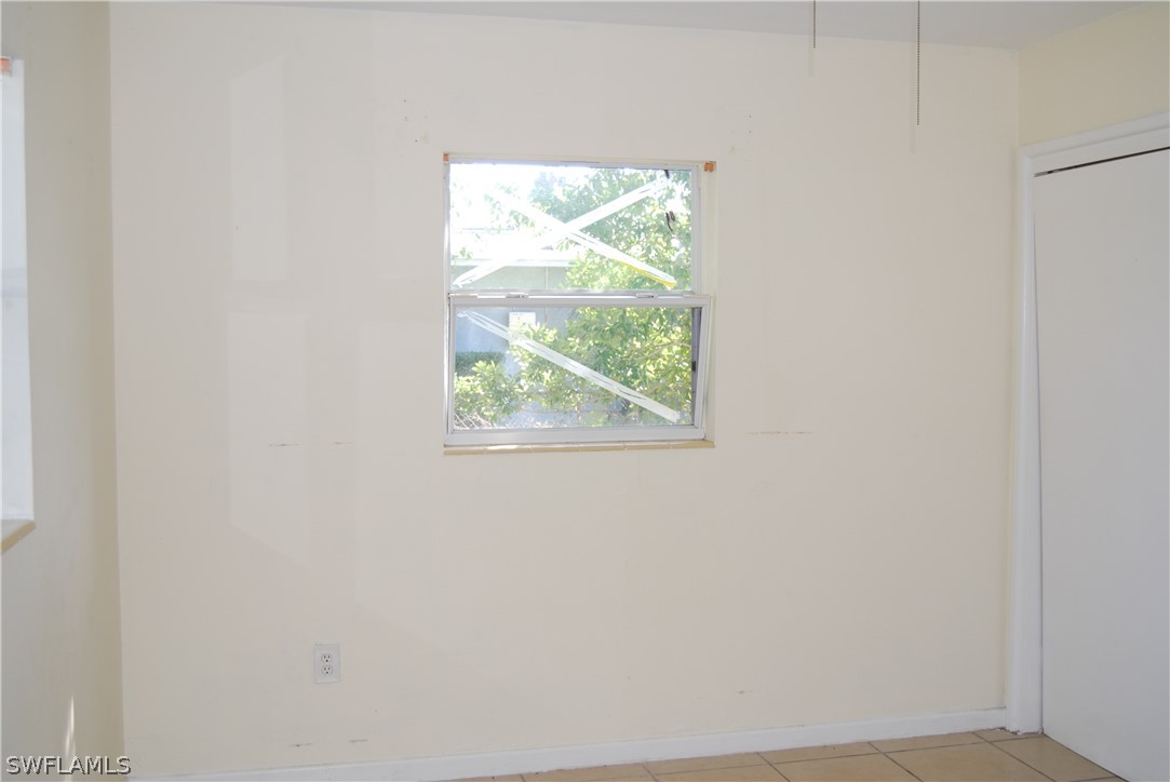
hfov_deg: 53.1
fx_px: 1171
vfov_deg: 36.9
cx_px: 585
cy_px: 391
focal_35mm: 36
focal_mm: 24
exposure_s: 1/60
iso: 200
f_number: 4
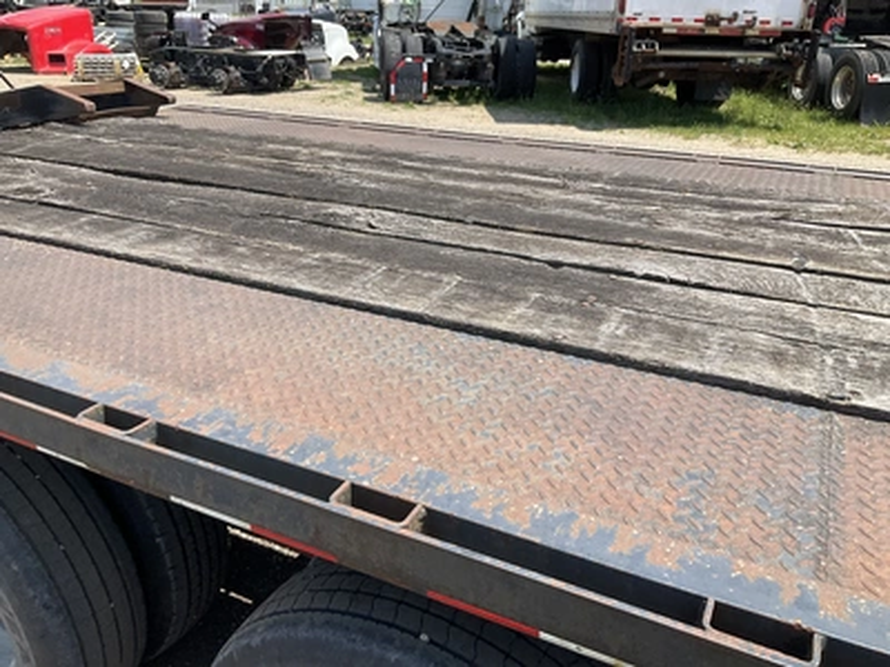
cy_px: 334
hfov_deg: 61.7
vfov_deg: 48.2
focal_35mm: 29
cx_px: 445
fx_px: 746
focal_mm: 3
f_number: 1.8
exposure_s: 1/997
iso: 25
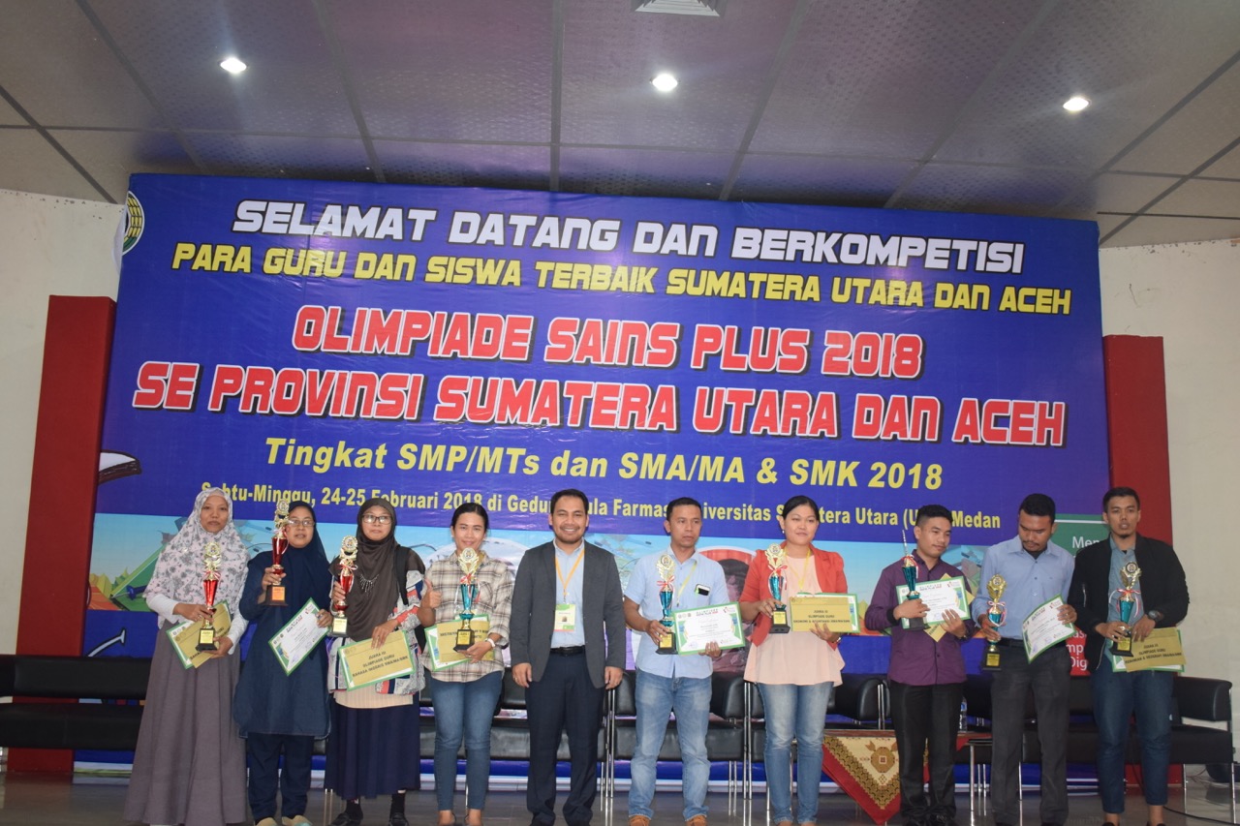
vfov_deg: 36.9
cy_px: 413
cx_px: 620
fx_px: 1240
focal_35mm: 36
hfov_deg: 53.1
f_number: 3.8
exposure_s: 1/60
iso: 1250
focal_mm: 24
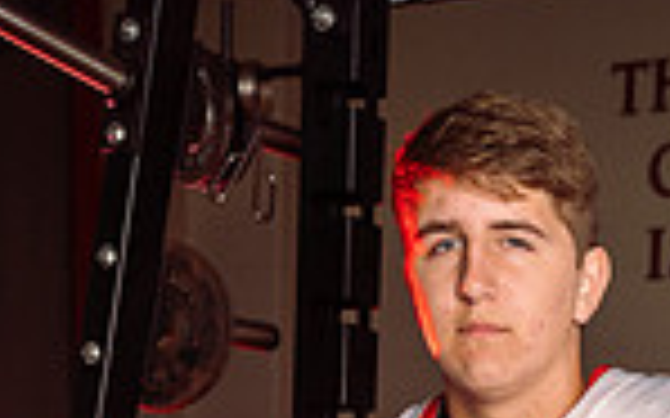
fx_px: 2026
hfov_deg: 18.5
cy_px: 993
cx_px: 580
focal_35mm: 111
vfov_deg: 10.3
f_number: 5
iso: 200
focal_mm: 36
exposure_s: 1/250
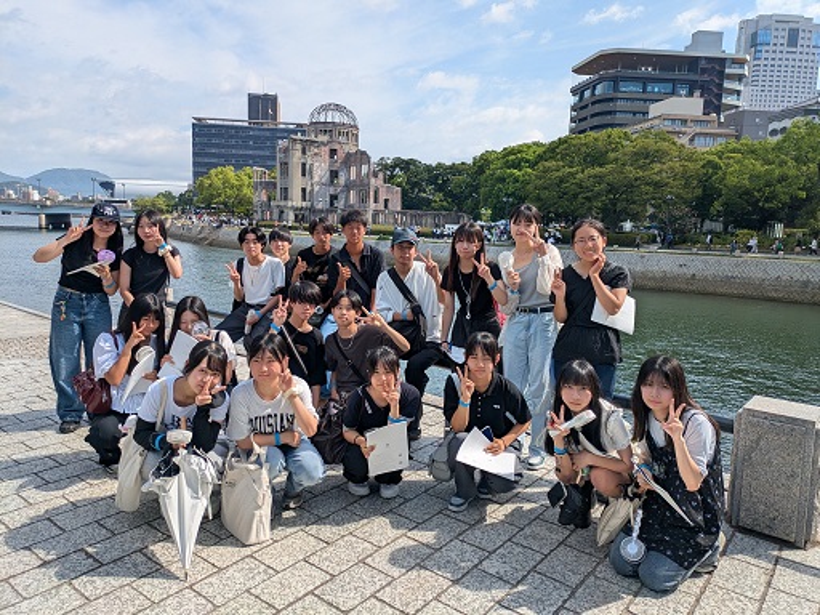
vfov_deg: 54.9
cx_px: 410
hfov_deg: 69.4
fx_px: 592
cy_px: 308
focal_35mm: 25
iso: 54
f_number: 1.89
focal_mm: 5.43
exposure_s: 1/2222
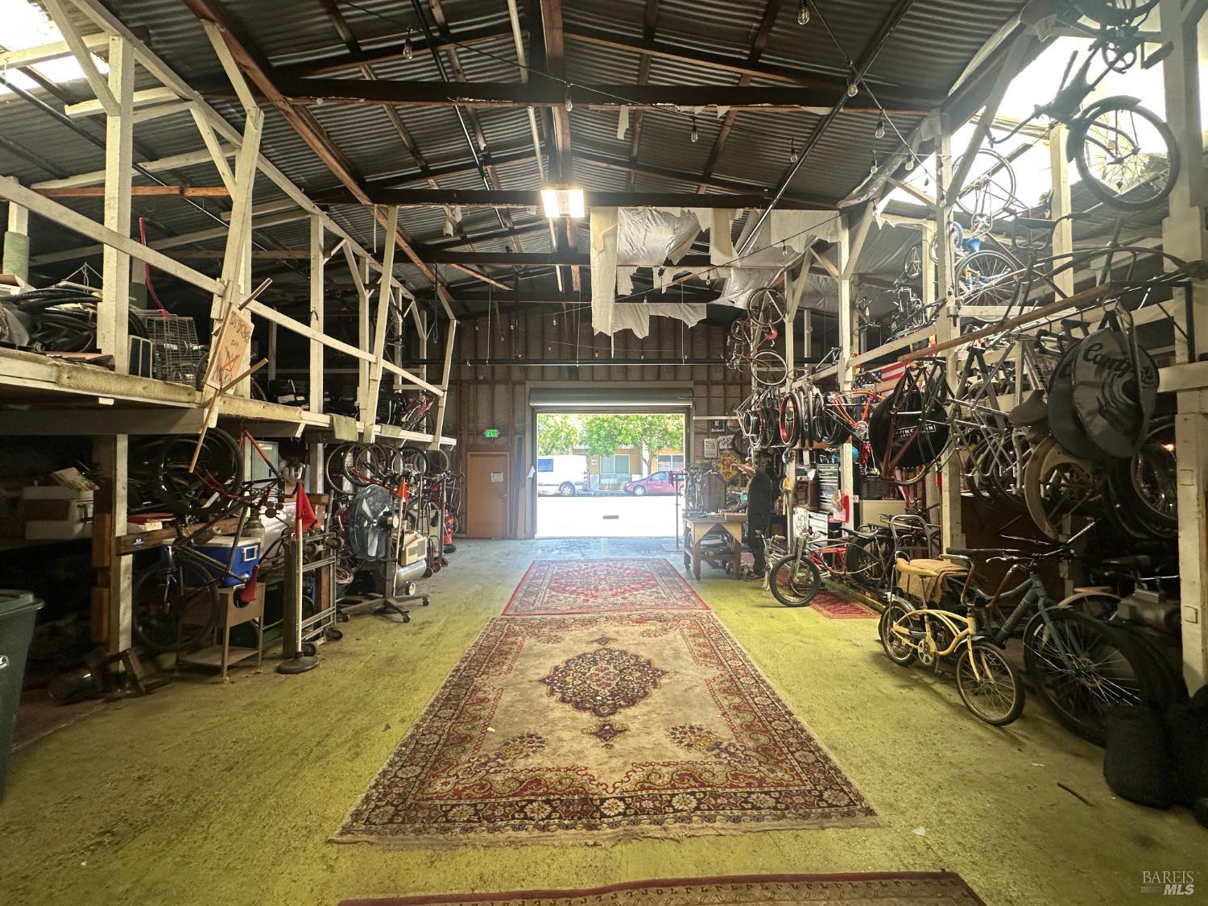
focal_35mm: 14
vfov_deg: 85.7
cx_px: 604
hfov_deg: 102.1
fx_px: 489
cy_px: 453
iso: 100
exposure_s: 1/99
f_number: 2.2
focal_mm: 2.22
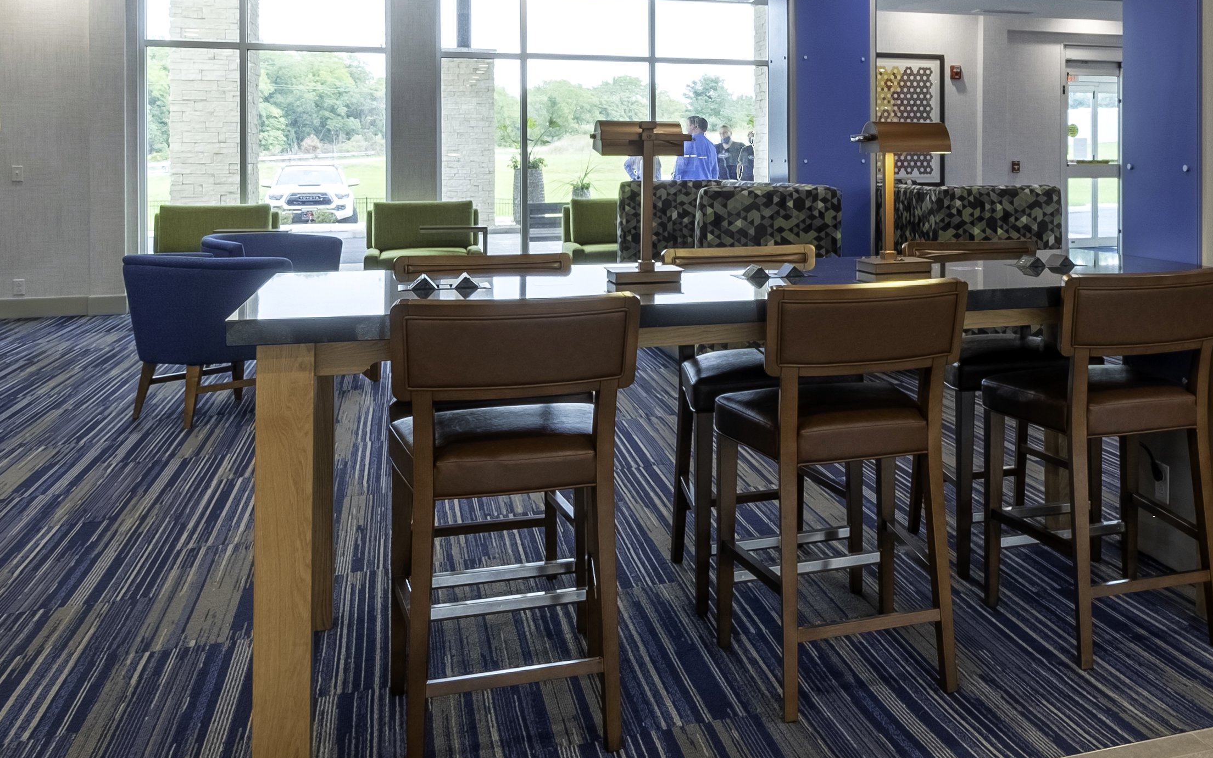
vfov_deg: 34.7
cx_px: 900
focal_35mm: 36
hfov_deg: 51.8
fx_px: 1190
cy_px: 207
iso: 200
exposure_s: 1/30
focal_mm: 8.9
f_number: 11
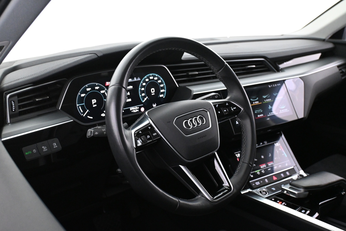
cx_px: 173
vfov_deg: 38.4
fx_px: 332
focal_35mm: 34
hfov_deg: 55.1
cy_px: 116
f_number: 4.2
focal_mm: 23
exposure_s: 1/40
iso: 4000
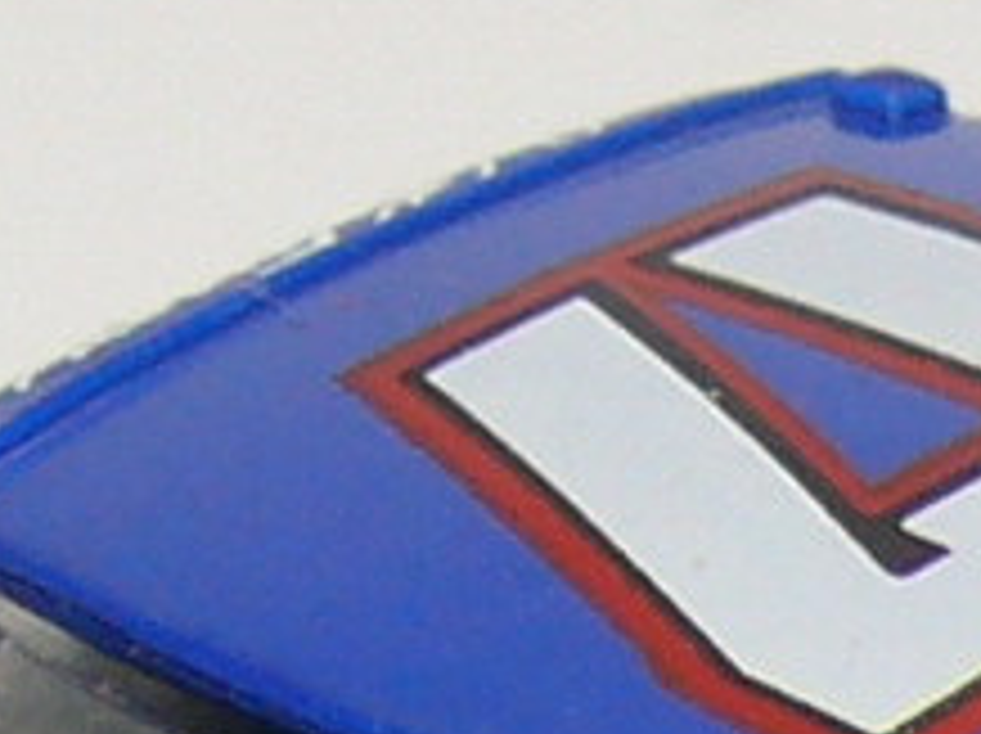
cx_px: 1166
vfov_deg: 1.9
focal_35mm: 793
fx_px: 22449
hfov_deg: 2.5
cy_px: 941
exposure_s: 1/30
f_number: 4
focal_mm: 13.8
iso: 100
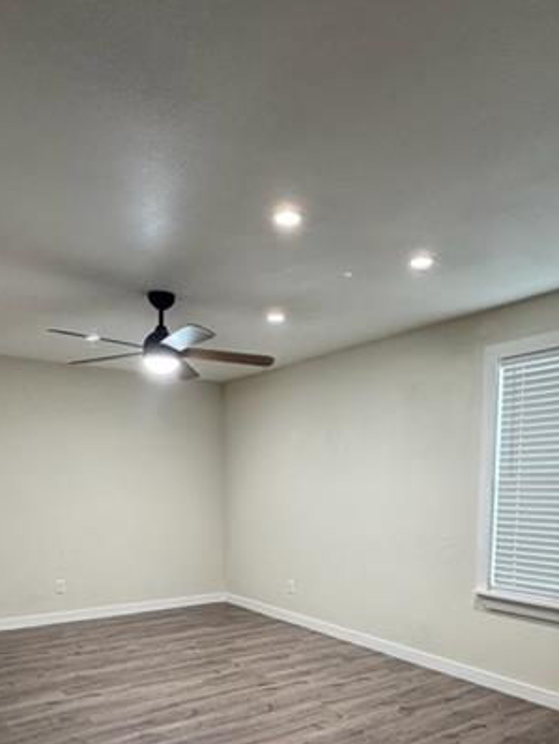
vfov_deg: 61.9
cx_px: 292
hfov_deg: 51.4
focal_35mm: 27
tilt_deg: -6.0
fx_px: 581
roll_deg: -0.6
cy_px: 550
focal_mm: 2.22
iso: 250
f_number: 2.2
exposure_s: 1/60
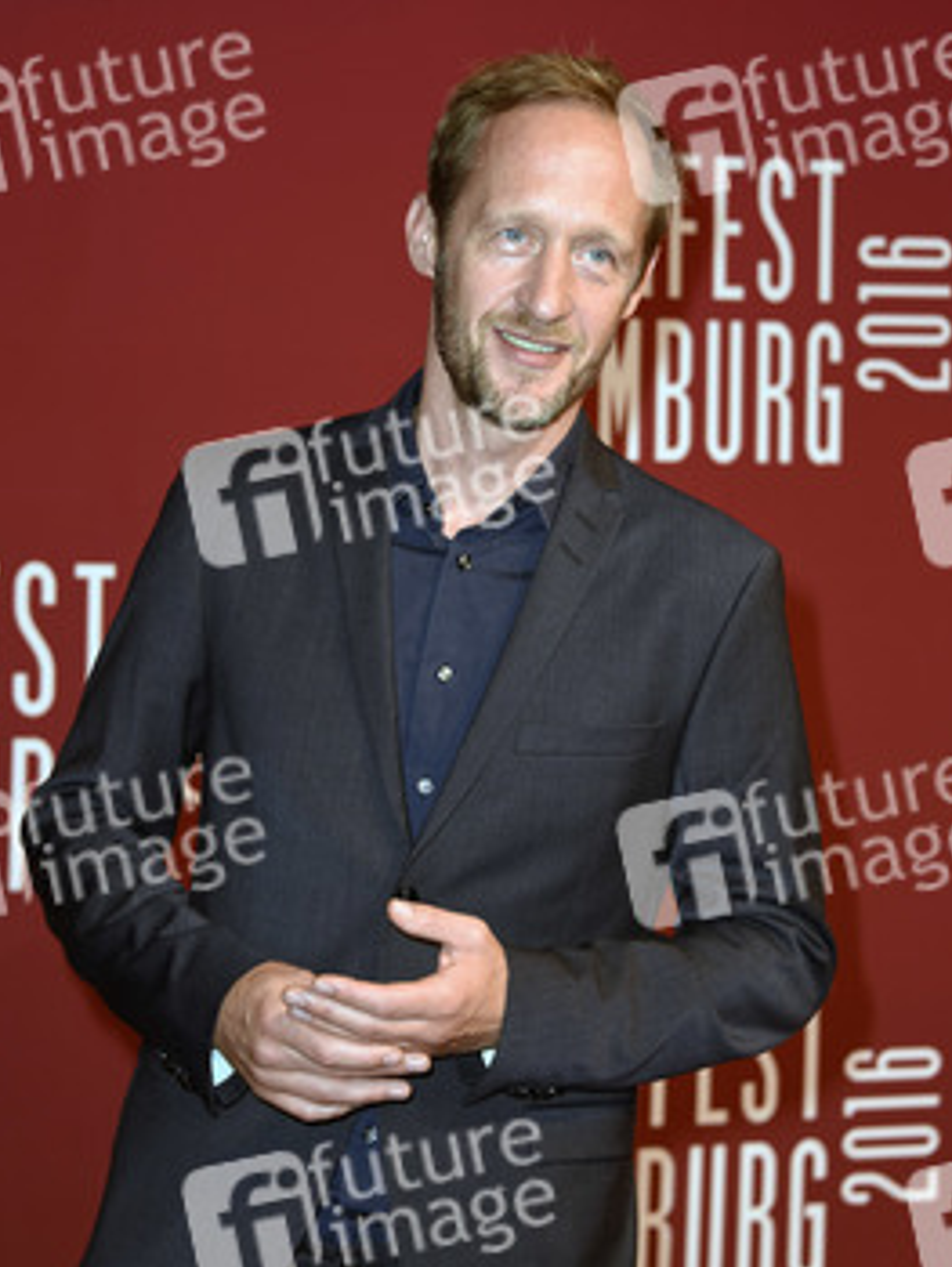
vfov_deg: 21.8
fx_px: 3296
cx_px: 474
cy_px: 662
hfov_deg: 16.4
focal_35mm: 90
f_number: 5
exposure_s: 1/250
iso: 800
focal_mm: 82
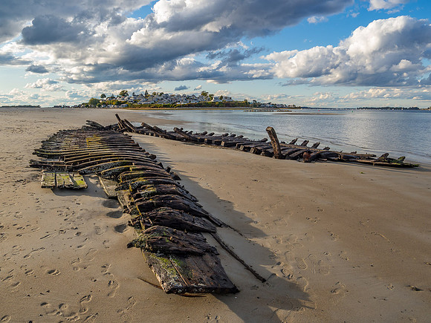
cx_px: 216
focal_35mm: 24
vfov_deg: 56.2
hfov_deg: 70.9
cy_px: 162
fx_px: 303
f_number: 11
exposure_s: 1/80
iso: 100
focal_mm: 12
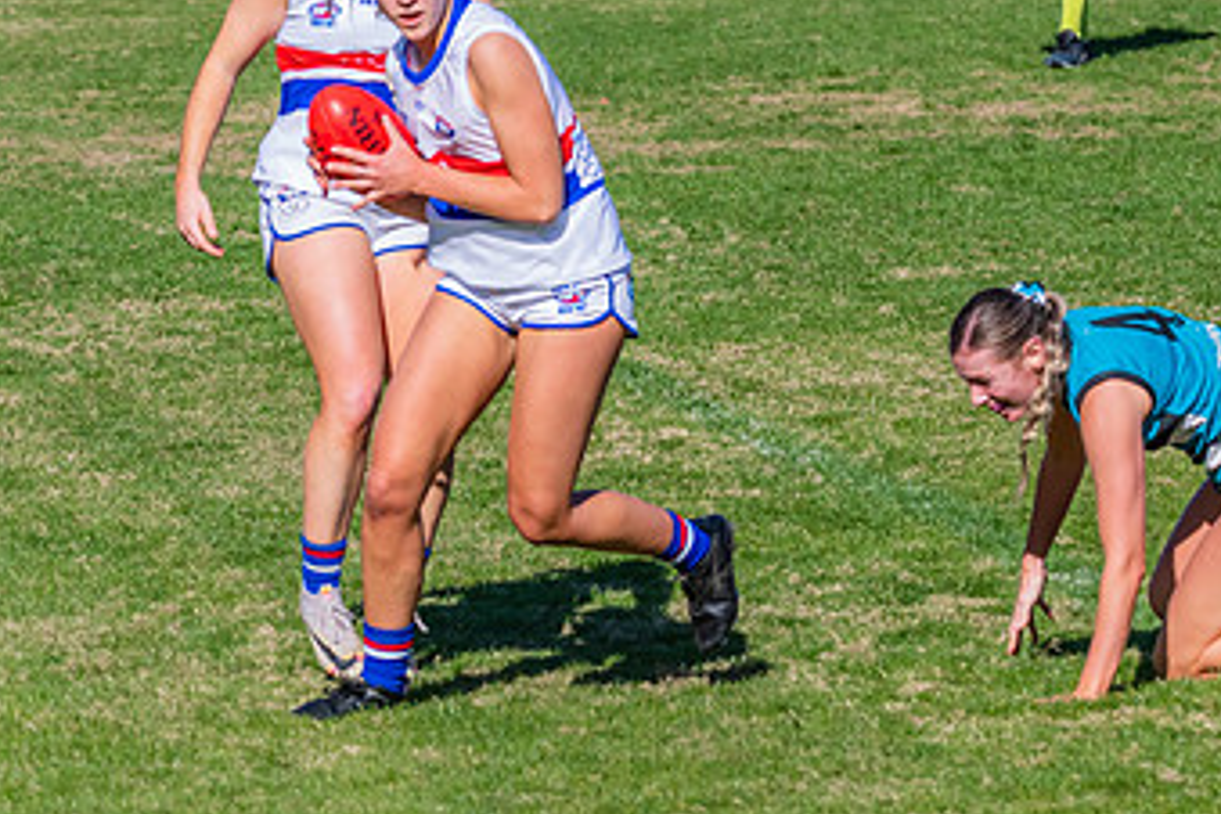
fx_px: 15261
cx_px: 696
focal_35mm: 450
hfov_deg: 4.6
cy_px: 349
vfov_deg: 3.1
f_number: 11
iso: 800
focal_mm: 240
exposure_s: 1/1600
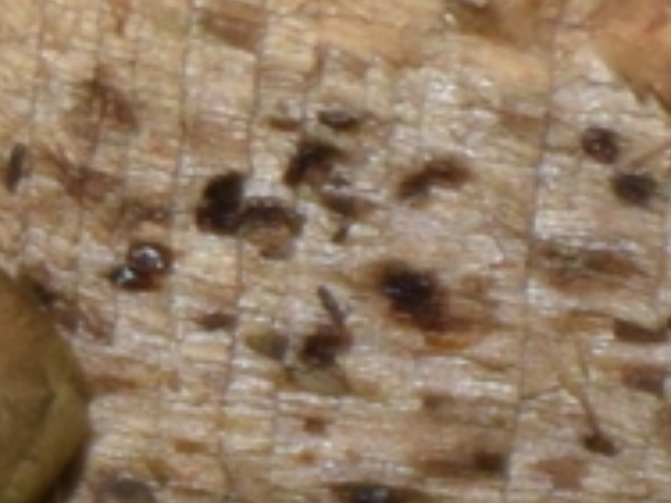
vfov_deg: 1.4
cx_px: -771
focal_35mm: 1033
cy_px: 317
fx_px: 20024
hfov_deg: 1.9
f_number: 5.6
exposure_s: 1/60
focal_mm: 140
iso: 320
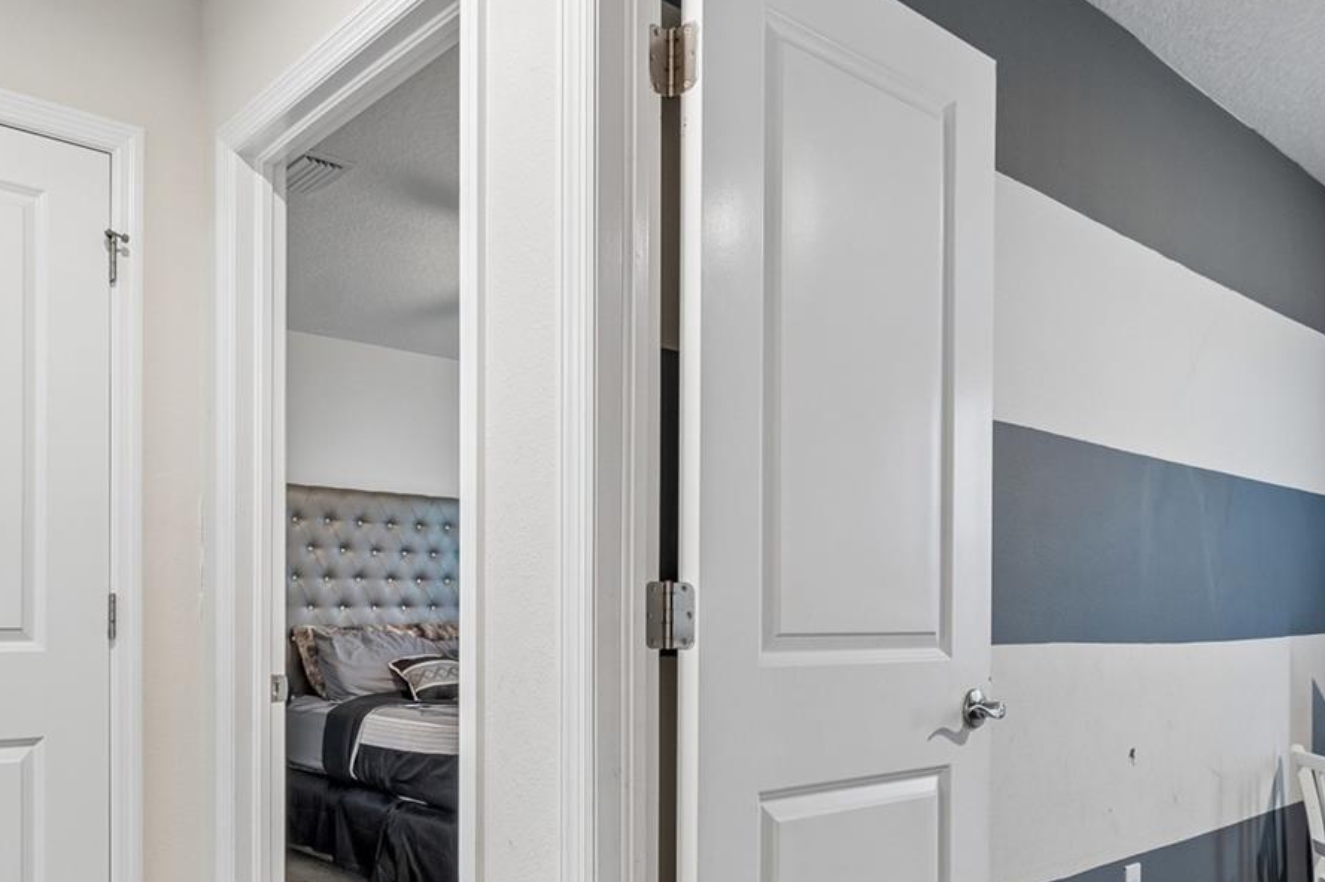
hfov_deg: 65.5
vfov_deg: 46.8
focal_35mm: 27
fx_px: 993
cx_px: 435
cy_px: 620
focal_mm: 10
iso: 100
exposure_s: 1/1.67
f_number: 7.1
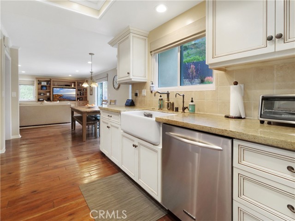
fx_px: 136
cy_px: 110
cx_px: 148
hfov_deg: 94.5
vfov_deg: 78.1
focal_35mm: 16
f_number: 8
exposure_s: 1/40
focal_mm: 8
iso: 1600
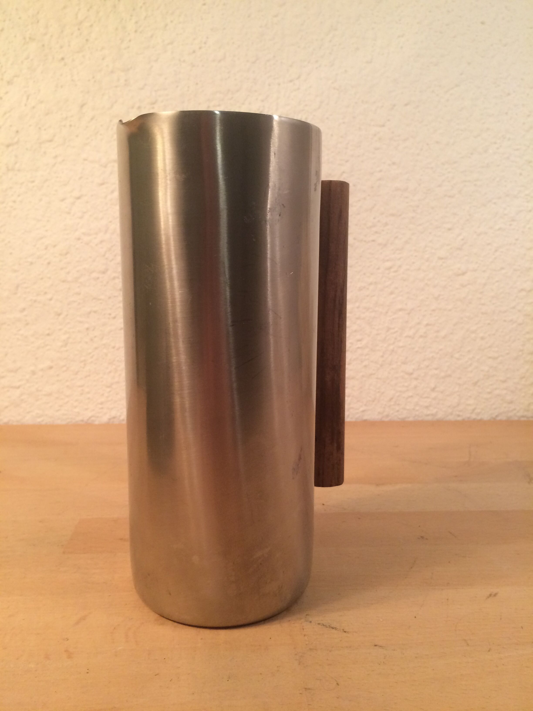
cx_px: 266
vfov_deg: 61.7
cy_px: 356
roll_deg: +0.9
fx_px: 595
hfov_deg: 48.2
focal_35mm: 29
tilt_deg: -11.6
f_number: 2.2
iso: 64
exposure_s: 1/33
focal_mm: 4.15
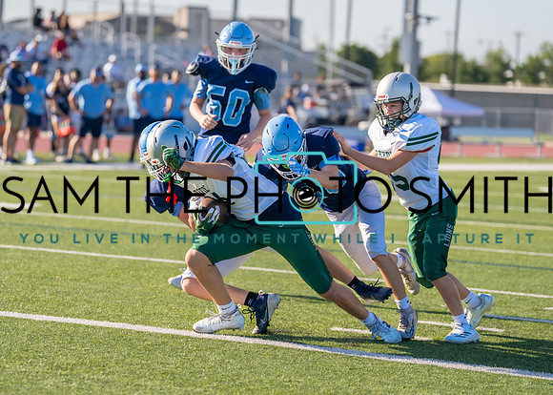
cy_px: 204
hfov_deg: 13.0
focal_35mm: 155
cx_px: 227
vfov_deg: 9.3
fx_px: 2434
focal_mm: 126
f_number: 2.8
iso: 250
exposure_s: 1/4000
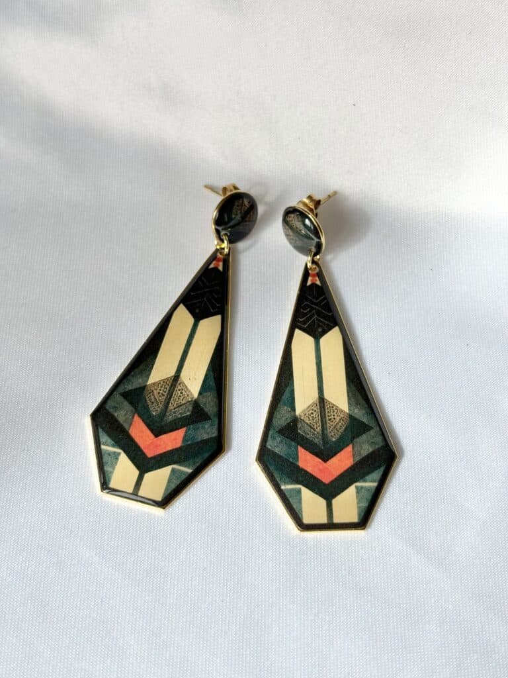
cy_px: 339
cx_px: 254
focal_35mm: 52
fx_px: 1017
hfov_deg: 28.0
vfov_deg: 36.8
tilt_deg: -60.5
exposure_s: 1/2012
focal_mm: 5.96
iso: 32
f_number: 1.6
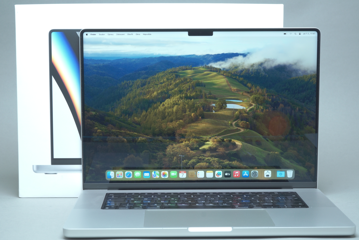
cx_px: 180
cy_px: 120
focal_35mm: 78
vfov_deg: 17.5
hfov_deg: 26.0
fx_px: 778
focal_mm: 52
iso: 320
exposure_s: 1/25
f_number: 9
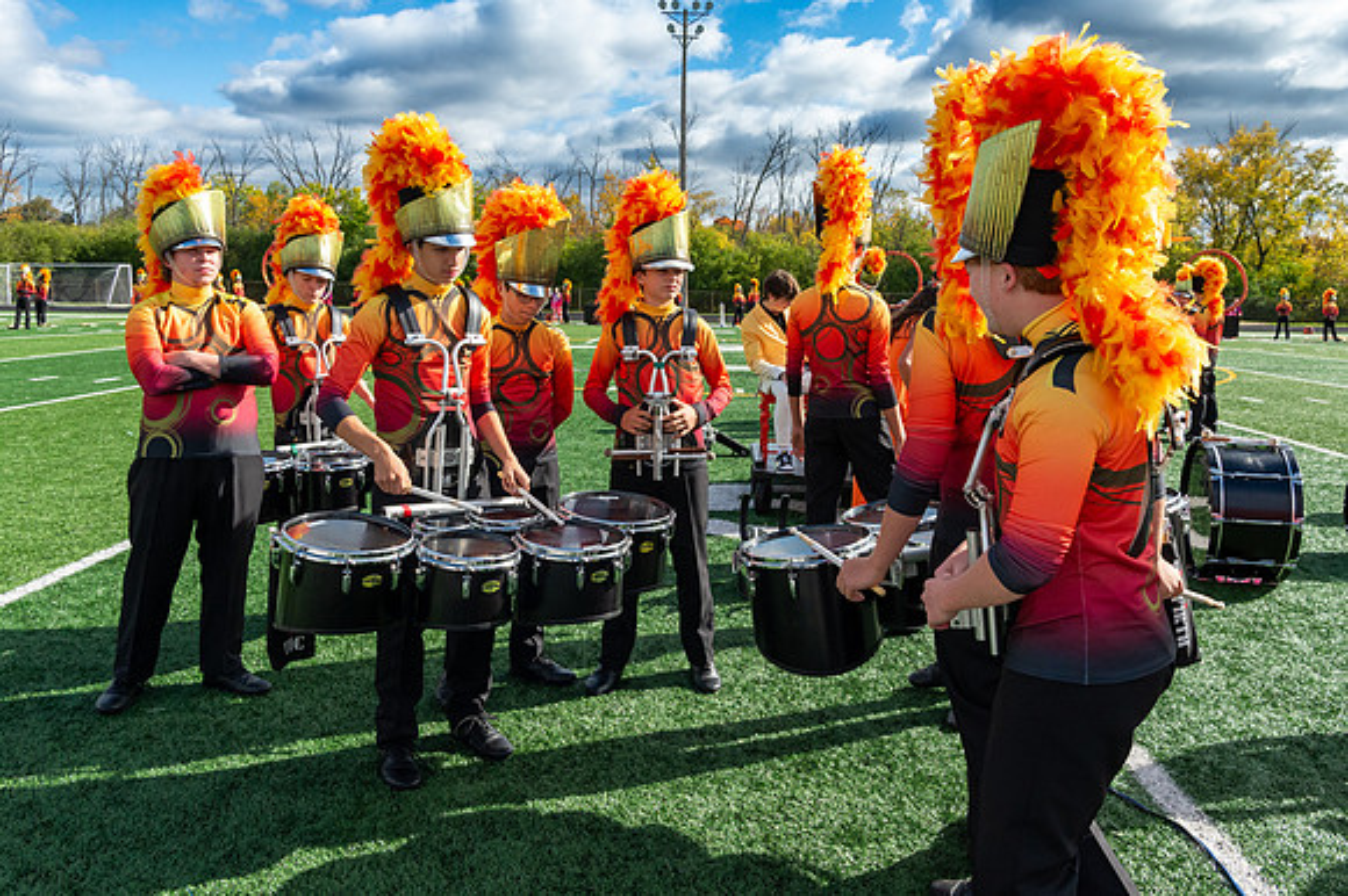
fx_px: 1178
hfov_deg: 59.6
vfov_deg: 41.7
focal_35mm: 31
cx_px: 697
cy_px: 422
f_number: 10
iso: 1600
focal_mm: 29
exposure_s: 1/2500
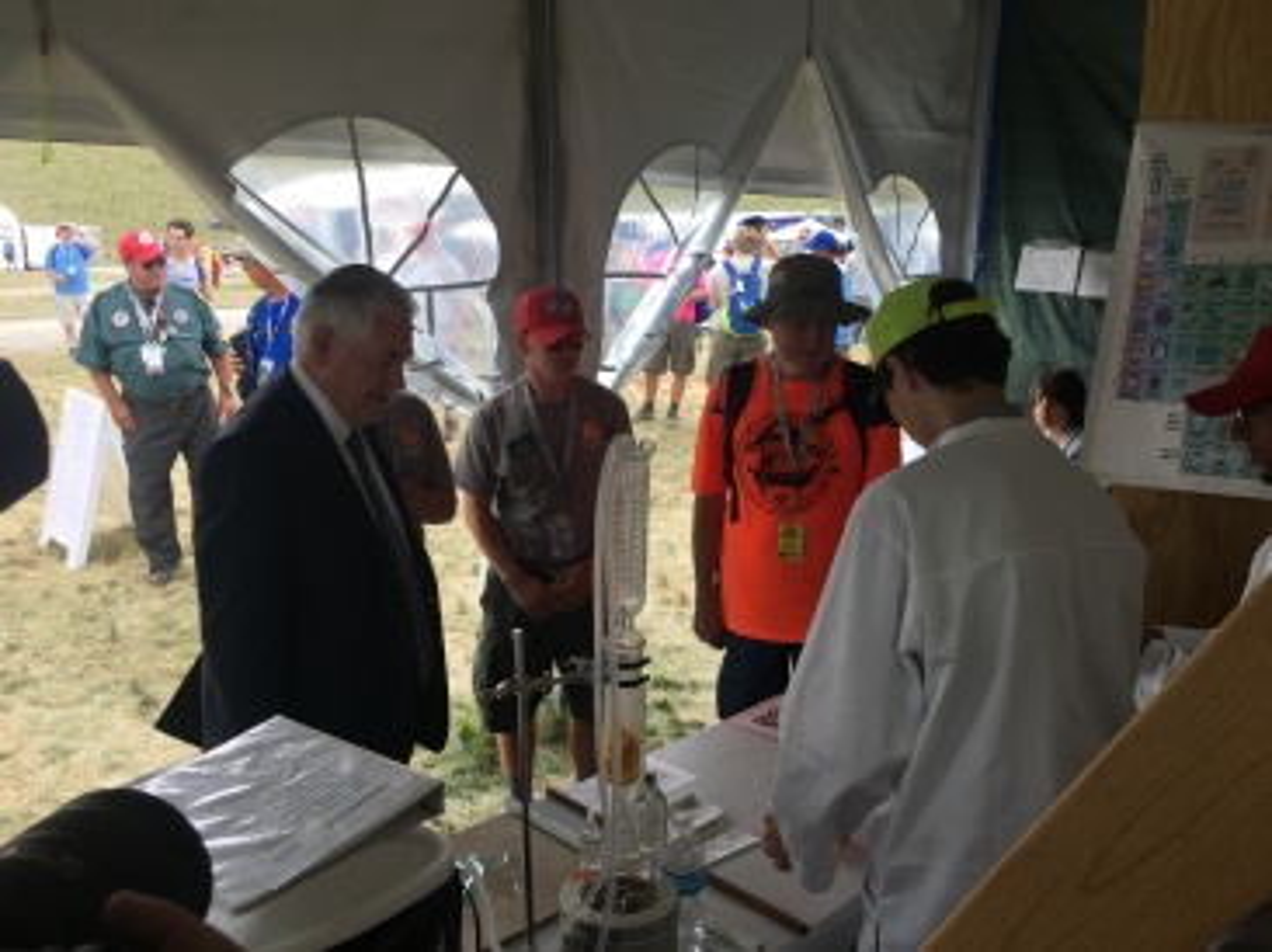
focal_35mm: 29
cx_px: 636
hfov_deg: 61.7
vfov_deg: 48.2
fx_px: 1065
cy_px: 476
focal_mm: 4.15
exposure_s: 1/250
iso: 25
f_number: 2.2
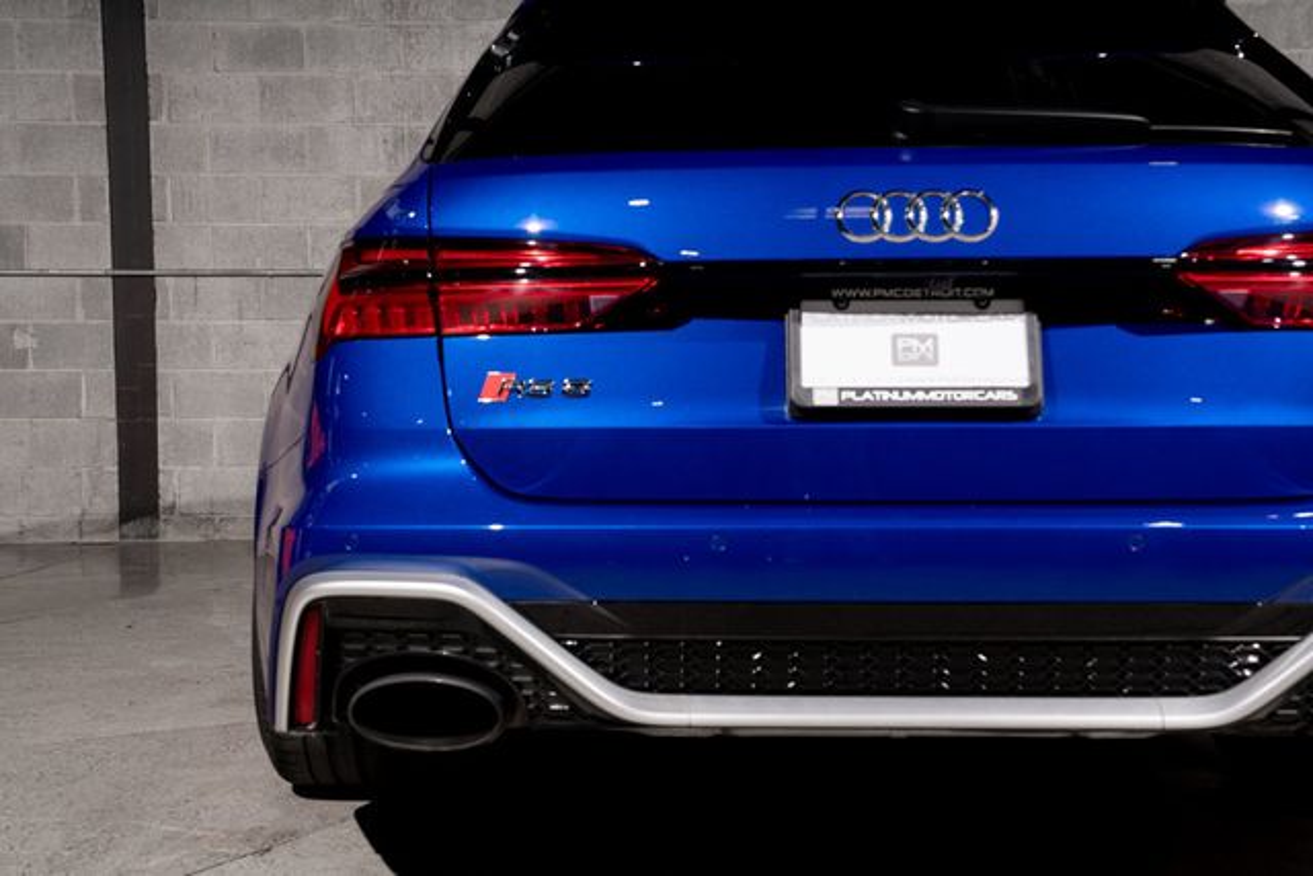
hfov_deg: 38.2
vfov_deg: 26.0
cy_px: 438
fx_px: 1897
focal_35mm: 52
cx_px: 656
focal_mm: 52
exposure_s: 1/160
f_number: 8
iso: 250
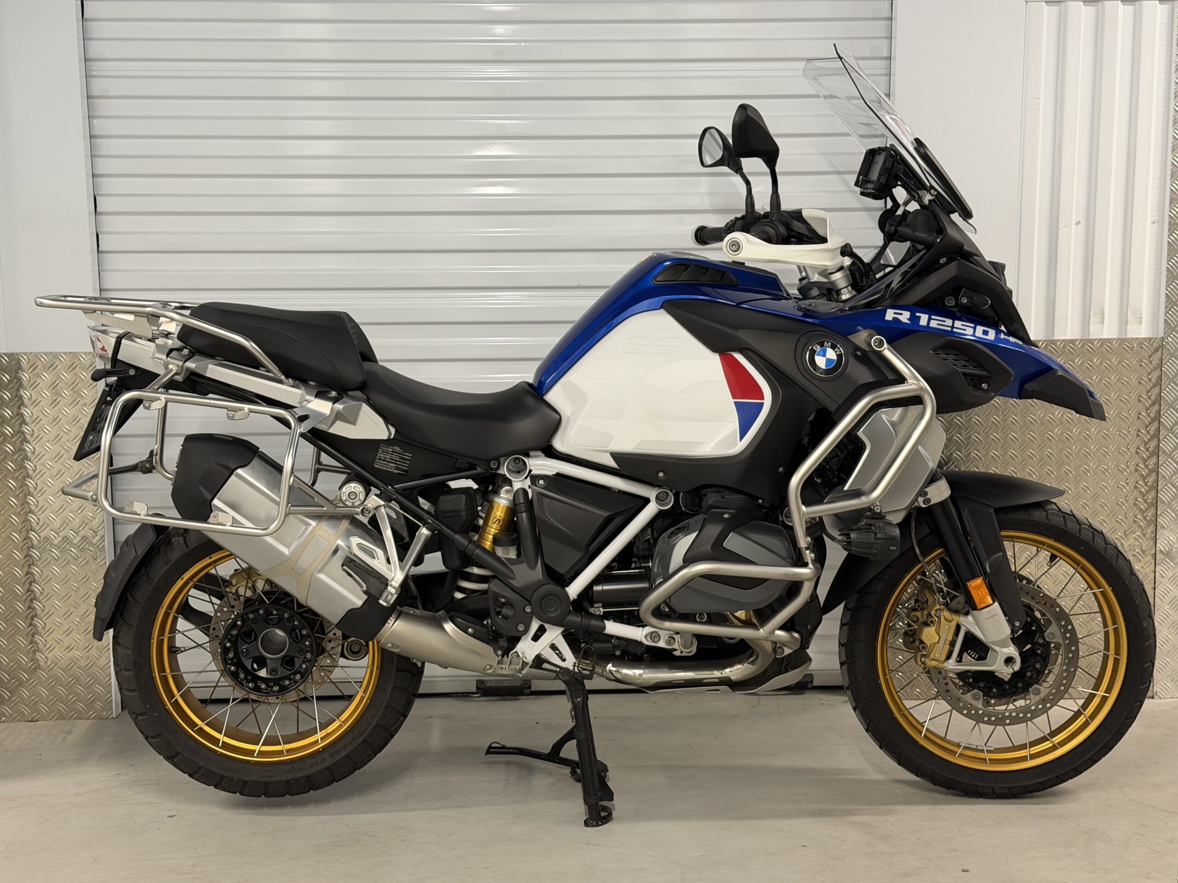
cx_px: 589
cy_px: 442
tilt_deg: -8.9
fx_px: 1633
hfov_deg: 39.7
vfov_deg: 30.3
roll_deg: +0.5
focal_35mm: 48
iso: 160
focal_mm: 6.76
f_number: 1.78
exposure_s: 1/50
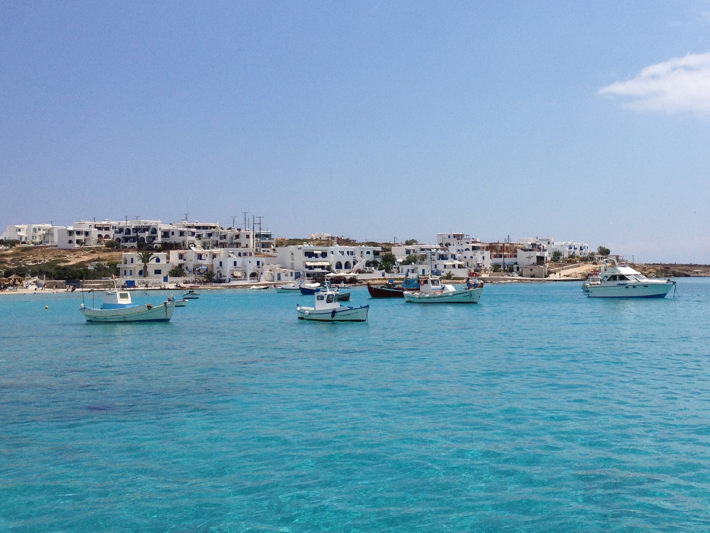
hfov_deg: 35.7
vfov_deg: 27.5
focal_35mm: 53
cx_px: 494
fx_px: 1087
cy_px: 232
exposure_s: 1/3953
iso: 50
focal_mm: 4.28
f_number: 2.4
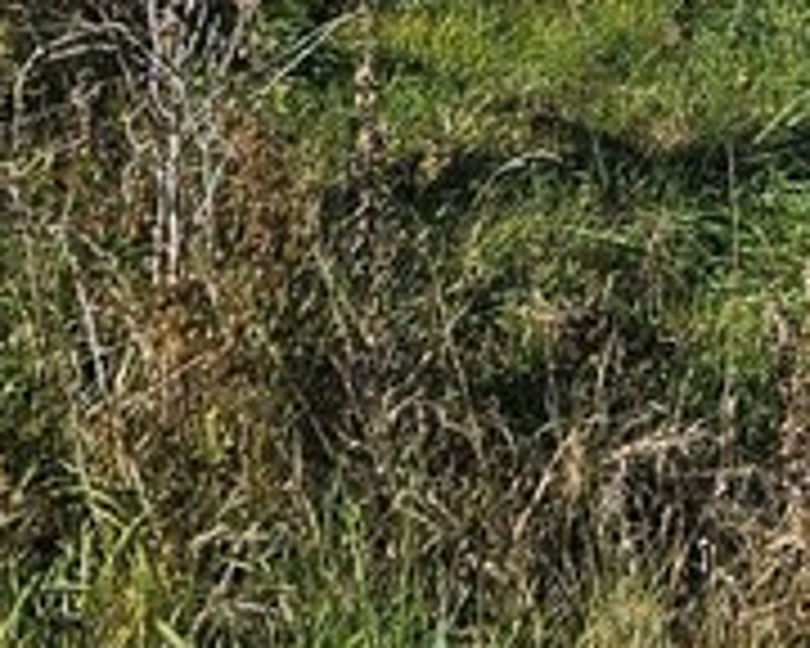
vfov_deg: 11.3
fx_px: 3069
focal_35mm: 128
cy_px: -477
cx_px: 1364
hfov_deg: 13.7
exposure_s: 1/2169
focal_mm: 5.4
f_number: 1.8
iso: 25
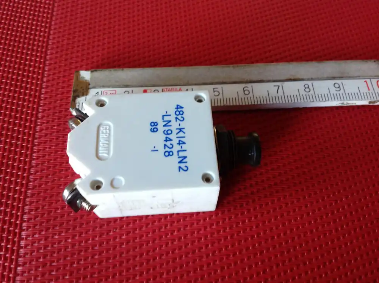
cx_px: 190
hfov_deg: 52.7
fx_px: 382
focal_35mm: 35
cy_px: 142
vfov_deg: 40.6
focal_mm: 4.28
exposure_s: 1/15
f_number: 2.4
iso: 100
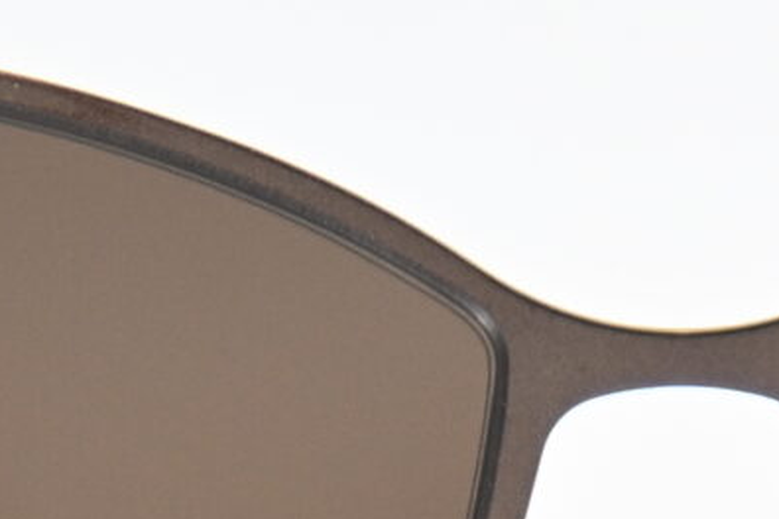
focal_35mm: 892
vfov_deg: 1.5
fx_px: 19300
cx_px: 704
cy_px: 917
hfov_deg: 2.3
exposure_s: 1/400
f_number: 4
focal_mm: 92
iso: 400
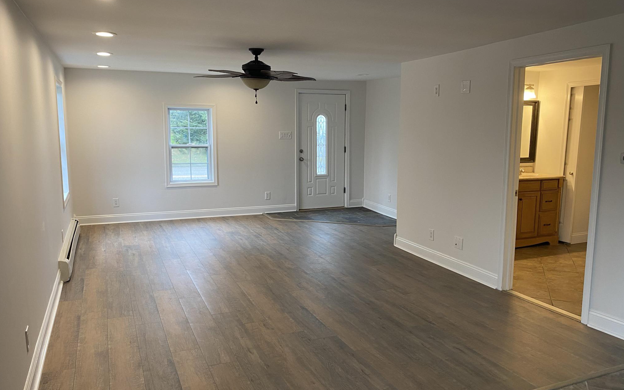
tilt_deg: -8.0
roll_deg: -0.5
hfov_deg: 66.5
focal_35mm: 28
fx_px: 476
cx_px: 310
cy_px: 204
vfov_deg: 44.5
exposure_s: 1/60
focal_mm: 4.25
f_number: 1.8
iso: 80
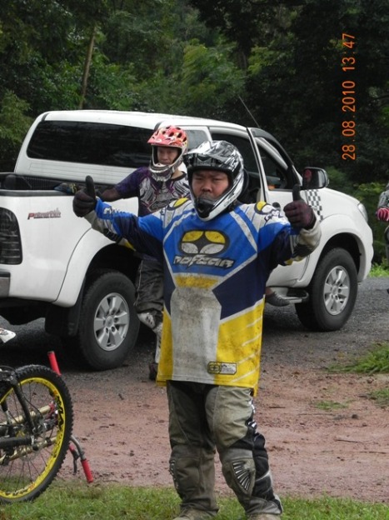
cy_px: 260
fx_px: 1936
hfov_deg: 11.5
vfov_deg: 15.3
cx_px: 194
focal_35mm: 129
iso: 160
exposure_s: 1/240
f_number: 5.6
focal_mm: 23
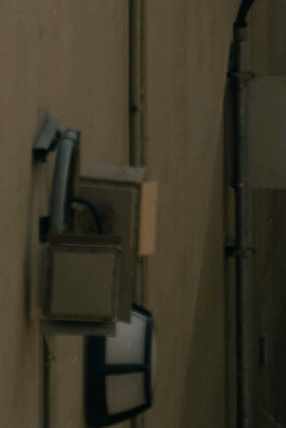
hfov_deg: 2.1
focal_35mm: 655
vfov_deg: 3.1
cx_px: 725
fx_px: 7801
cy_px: -733
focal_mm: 70
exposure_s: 1/125
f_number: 4
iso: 100
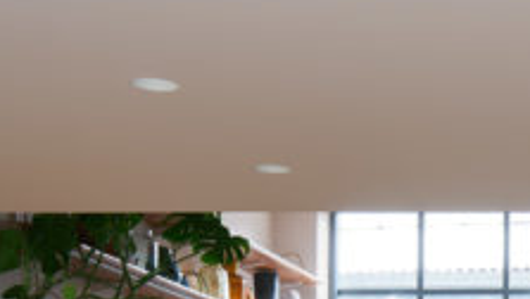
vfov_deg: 10.5
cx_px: 851
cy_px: 553
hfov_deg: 17.3
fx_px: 1519
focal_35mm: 108
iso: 400
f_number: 8
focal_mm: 20
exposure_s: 1/1.3
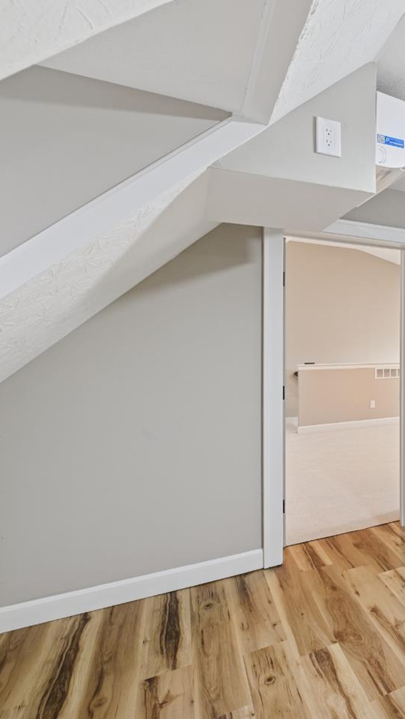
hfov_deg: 35.1
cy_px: 353
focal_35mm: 23
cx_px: 521
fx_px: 439
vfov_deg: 78.7
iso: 400
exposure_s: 1/8
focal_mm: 14
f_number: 8
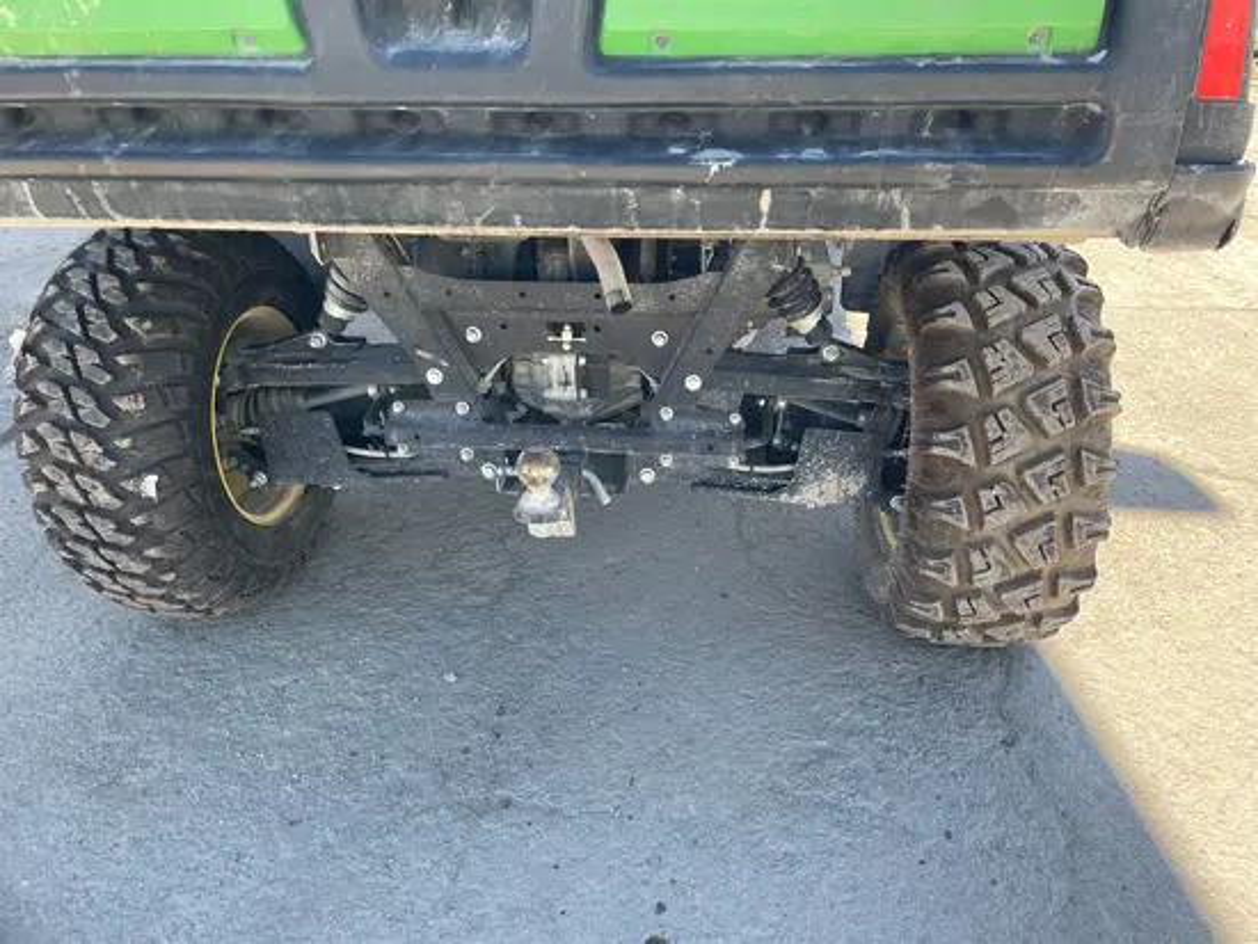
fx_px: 945
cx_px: 629
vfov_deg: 53.1
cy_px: 472
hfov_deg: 67.3
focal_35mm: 26
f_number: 1.6
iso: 50
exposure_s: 1/399
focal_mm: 4.2
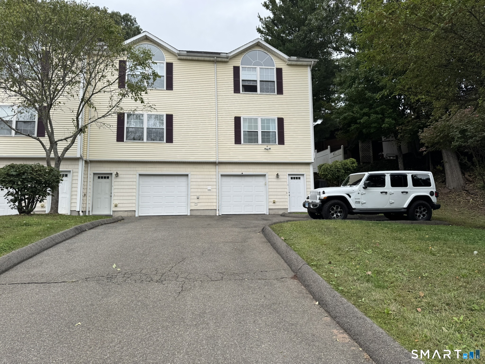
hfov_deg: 71.6
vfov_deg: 56.8
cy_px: 182
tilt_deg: +7.9
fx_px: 336
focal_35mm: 24
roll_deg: +0.9
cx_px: 242
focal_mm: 6.76
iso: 80
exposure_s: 1/1678
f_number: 1.78
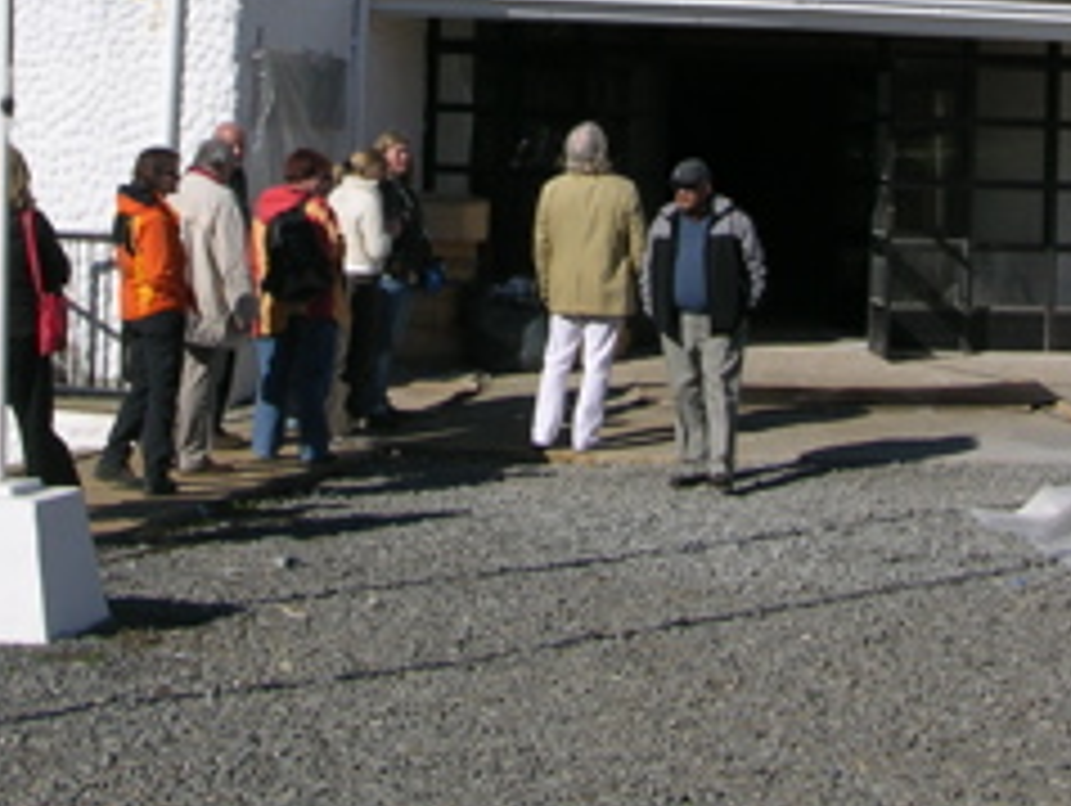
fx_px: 2911
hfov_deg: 20.8
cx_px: 450
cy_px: -63
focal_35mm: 94
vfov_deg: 15.4
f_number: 7.1
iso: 50
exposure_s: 1/308
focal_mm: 8.9
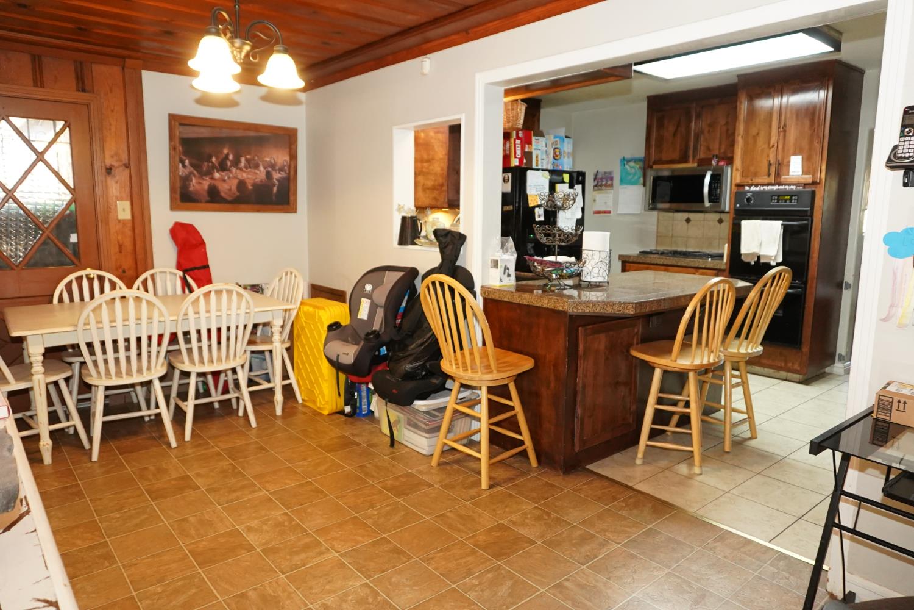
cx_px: 457
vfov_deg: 53.1
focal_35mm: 24
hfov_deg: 73.7
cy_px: 305
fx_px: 609
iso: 3200
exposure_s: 1/60
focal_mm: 16
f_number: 4
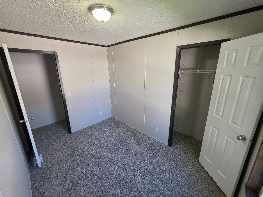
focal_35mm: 13
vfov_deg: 89.9
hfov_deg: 106.2
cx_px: 132
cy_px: 98
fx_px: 99
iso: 200
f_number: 1.9
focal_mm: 2.2
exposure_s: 1/120
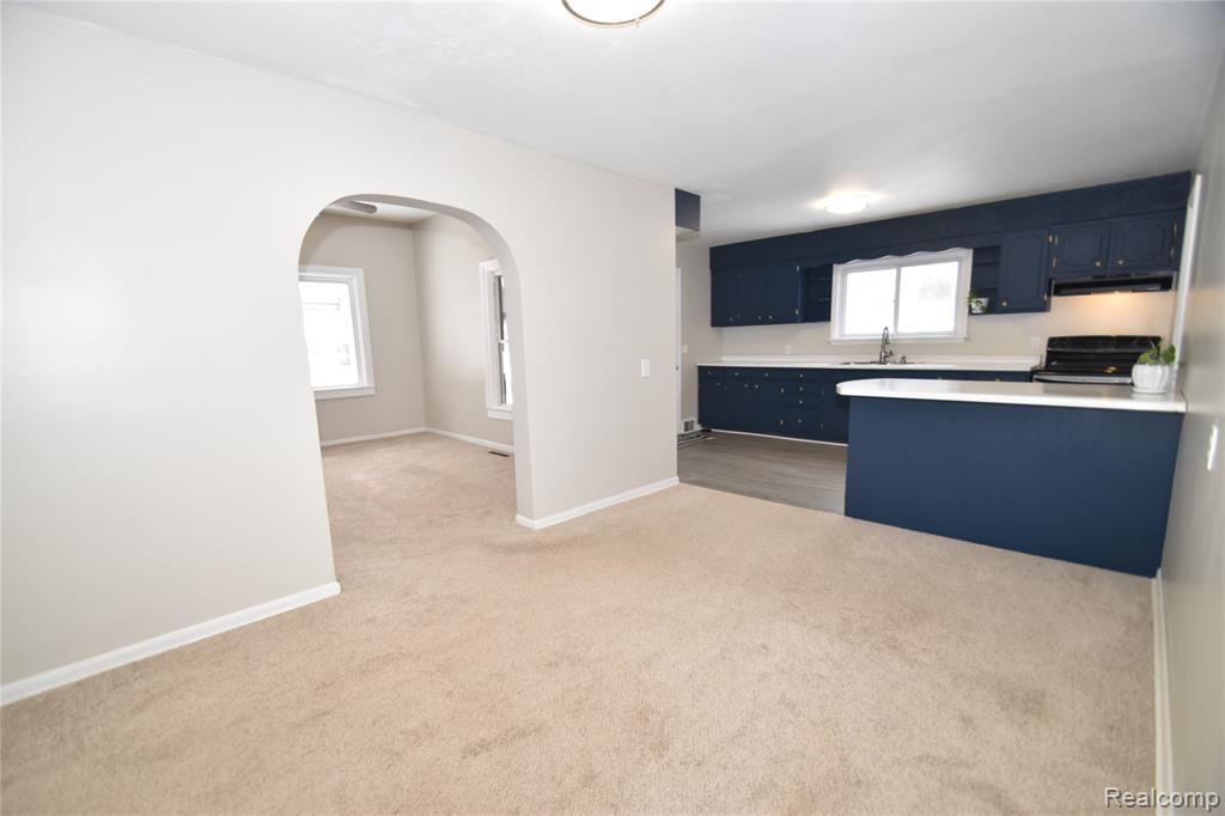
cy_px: 408
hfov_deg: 100.4
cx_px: 612
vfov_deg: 77.3
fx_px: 510
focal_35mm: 15
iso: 800
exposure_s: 1/200
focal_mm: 10
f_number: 3.5
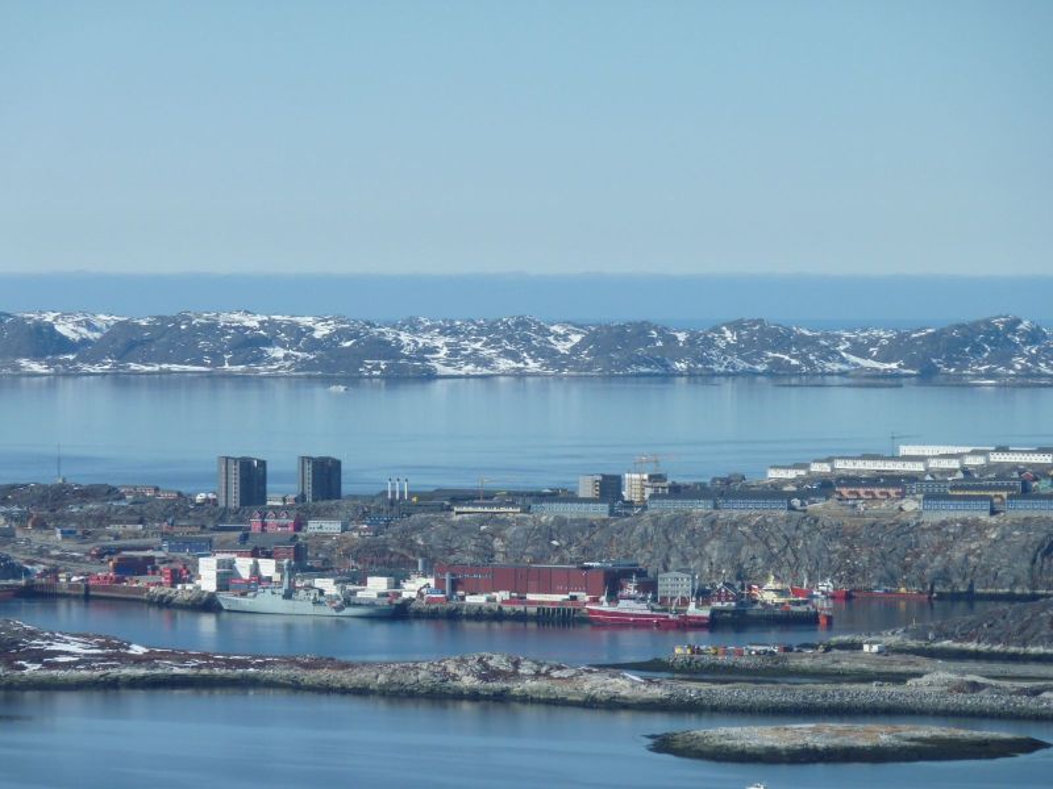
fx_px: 6388
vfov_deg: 7.1
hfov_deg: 9.4
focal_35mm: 210
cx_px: 526
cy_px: 394
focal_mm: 34.4
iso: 80
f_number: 5.6
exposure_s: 1/640
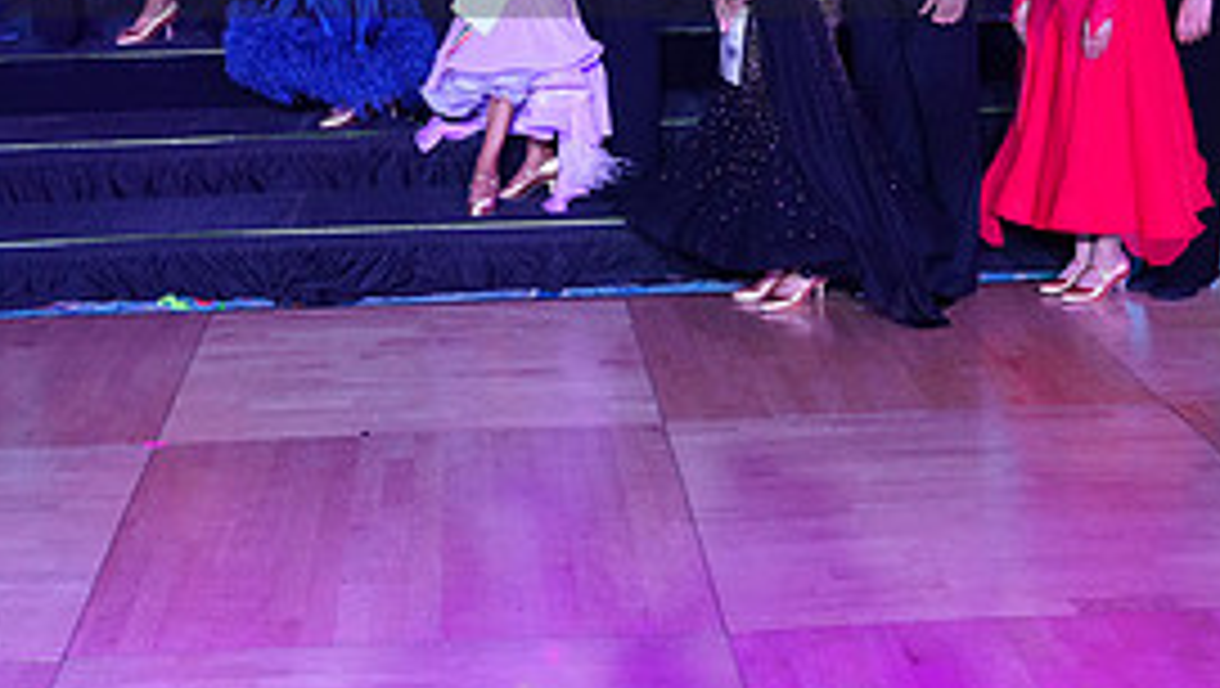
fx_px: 2105
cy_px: -101
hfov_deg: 32.2
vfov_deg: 17.8
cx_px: 495
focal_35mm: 65
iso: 2000
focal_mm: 29
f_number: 4
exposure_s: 1/500
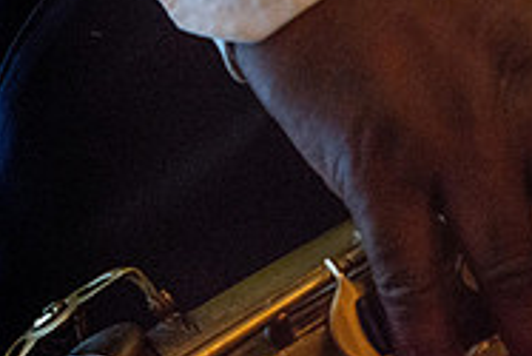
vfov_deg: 8.0
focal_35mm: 171
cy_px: 392
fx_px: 2529
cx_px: 629
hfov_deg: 11.8
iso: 6400
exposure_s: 1/100
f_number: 4.5
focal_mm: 50
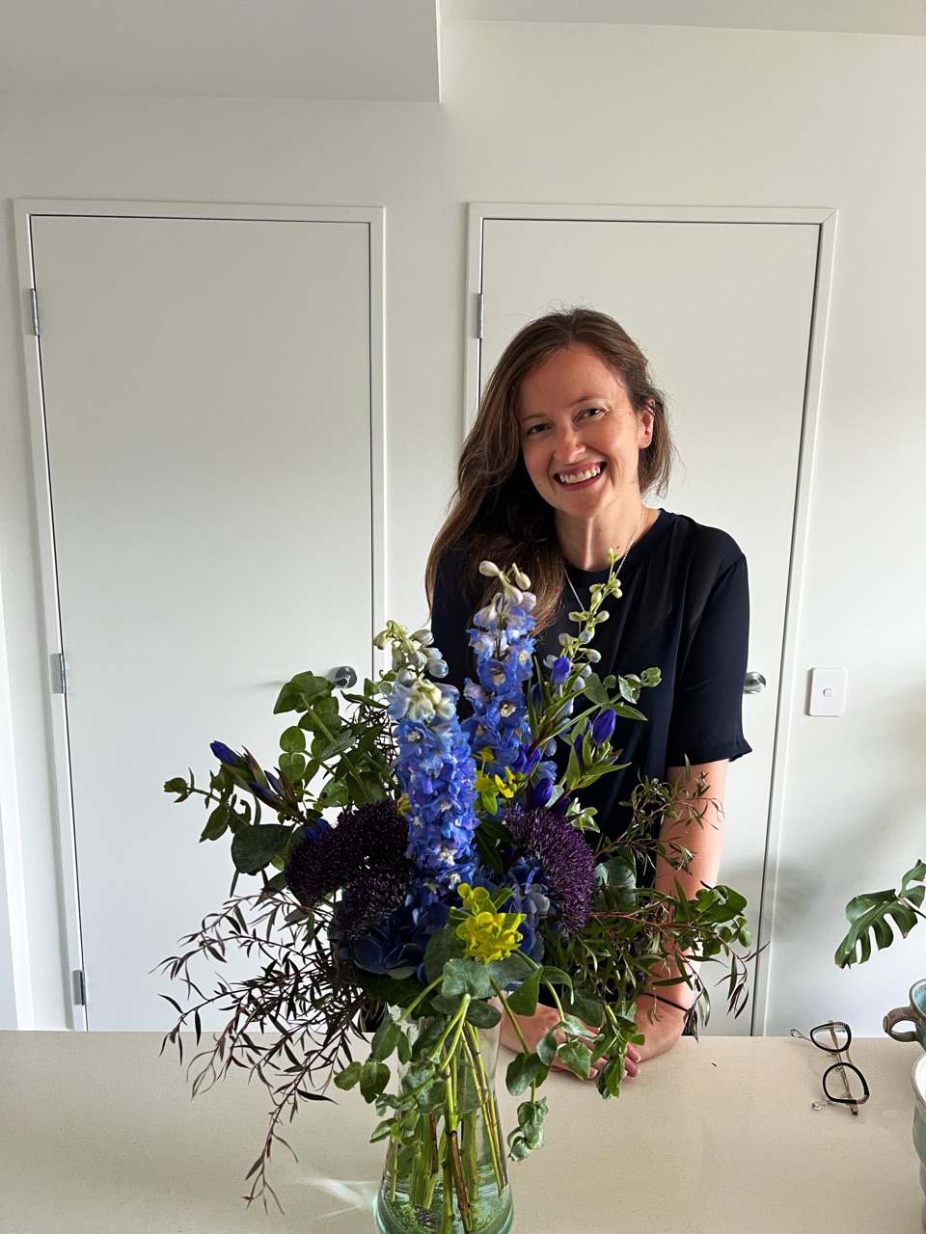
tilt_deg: -11.6
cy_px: 617
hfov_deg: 53.1
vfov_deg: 67.3
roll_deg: -1.1
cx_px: 463
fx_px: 927
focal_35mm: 26
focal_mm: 5.1
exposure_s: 1/82
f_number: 1.6
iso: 125
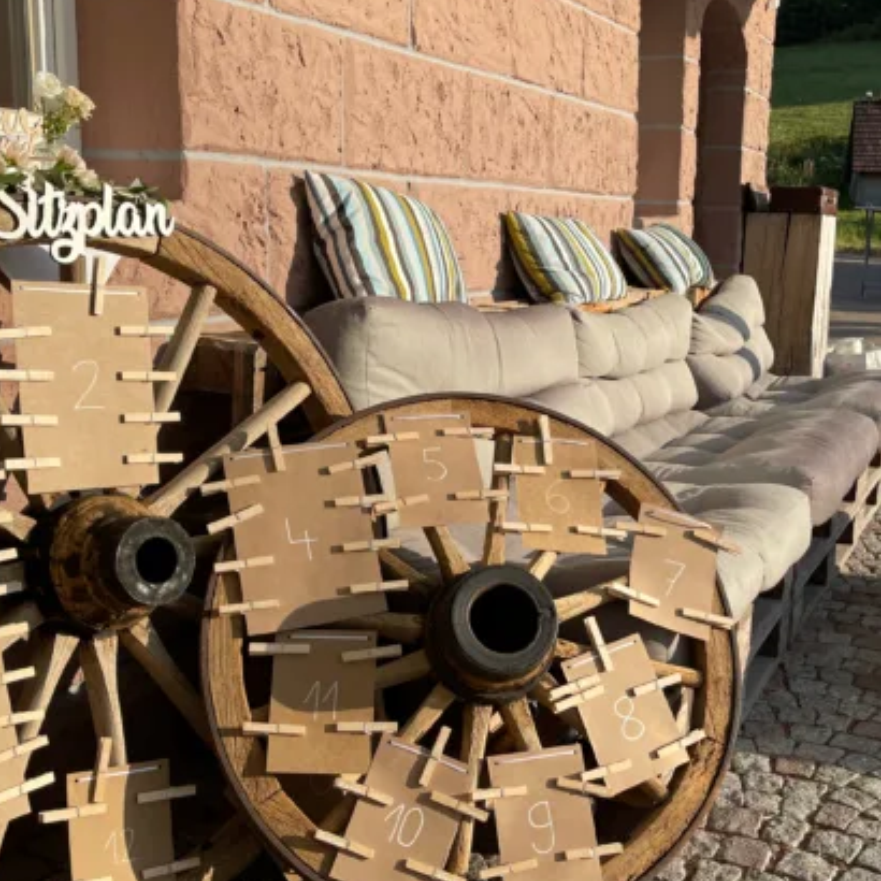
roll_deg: -0.7
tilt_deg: -9.3
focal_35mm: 43
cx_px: 505
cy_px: 415
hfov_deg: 39.1
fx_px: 1238
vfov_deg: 39.2
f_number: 1.6
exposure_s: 1/3086
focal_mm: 5.1
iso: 32
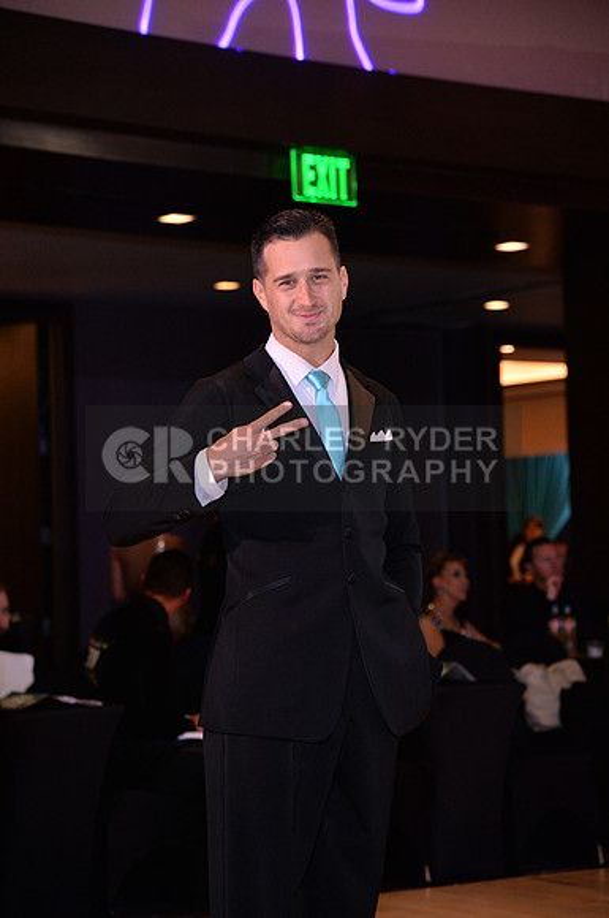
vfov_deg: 22.2
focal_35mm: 92
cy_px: 459
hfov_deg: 14.8
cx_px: 304
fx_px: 2341
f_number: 5
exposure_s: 1/250
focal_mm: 92
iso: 2000
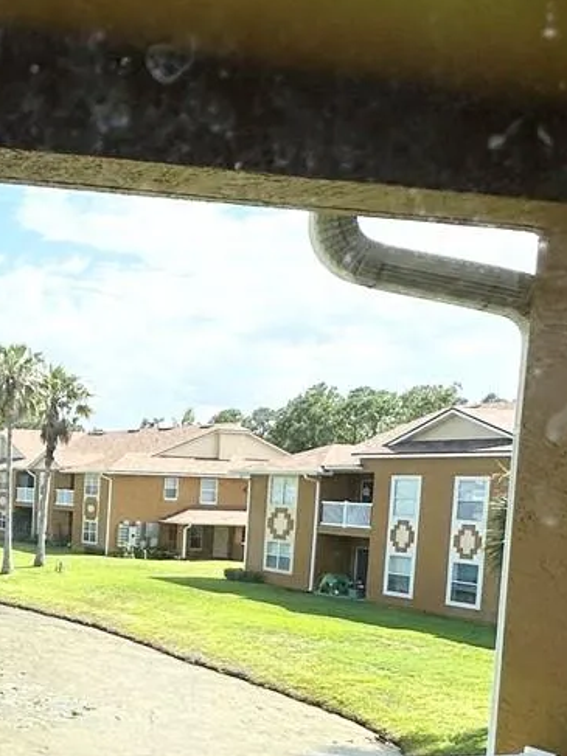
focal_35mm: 46
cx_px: -196
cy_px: 546
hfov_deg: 26.2
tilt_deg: -4.1
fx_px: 1005
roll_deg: -2.0
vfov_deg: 40.3
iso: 50
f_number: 2.2
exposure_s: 1/1715
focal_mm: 2.22
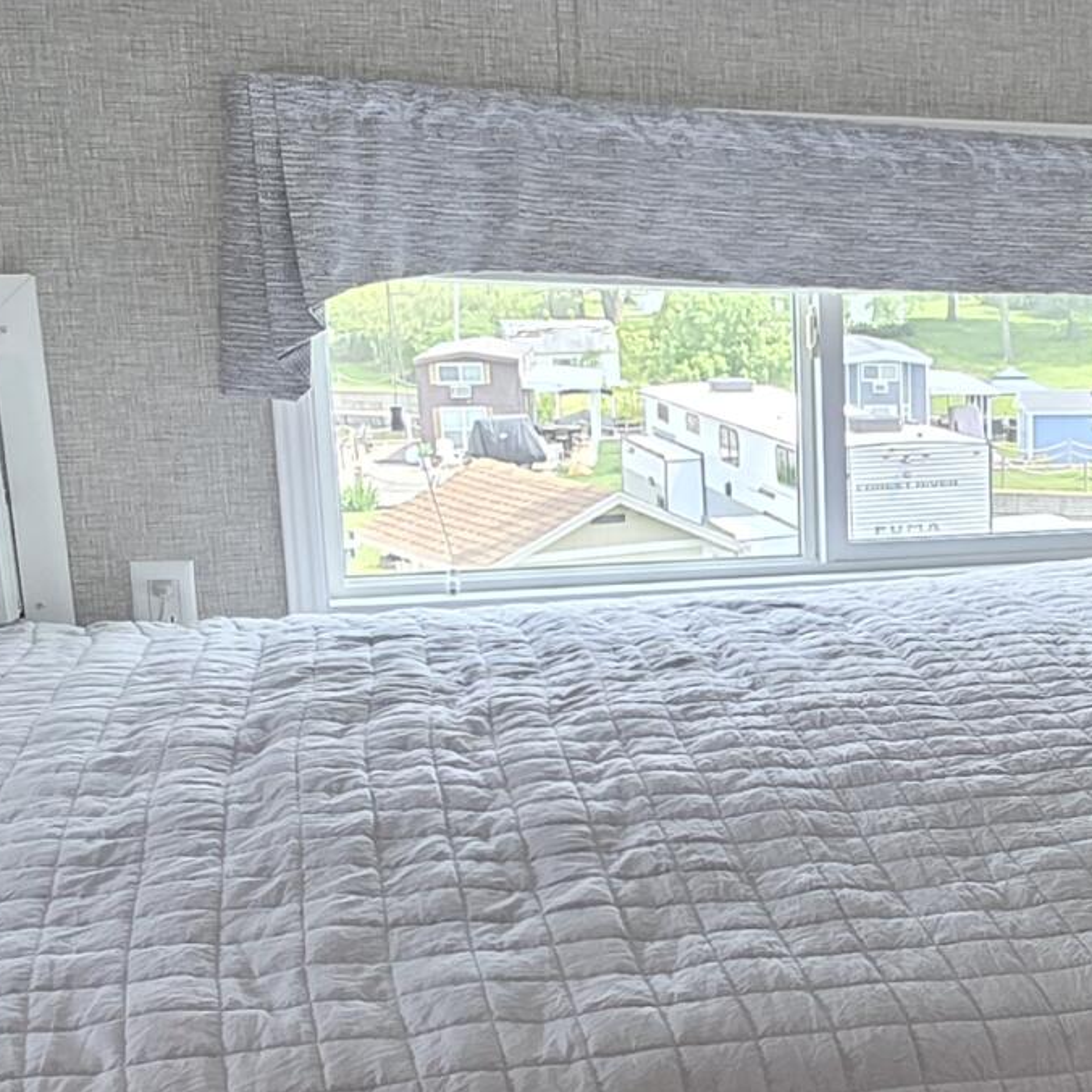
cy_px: 691
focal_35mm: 51
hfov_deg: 30.4
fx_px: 1820
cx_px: 1158
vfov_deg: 33.2
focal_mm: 2.2
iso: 200
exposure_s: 1/120
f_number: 1.9
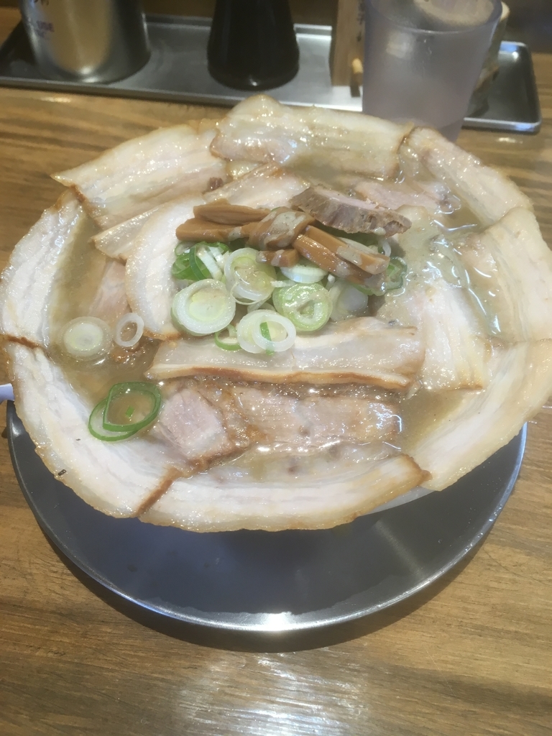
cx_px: 276
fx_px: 617
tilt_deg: -53.3
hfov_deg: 48.2
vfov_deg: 61.7
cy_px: 368
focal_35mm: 29
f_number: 2.2
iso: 64
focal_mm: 4.15
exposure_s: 1/33
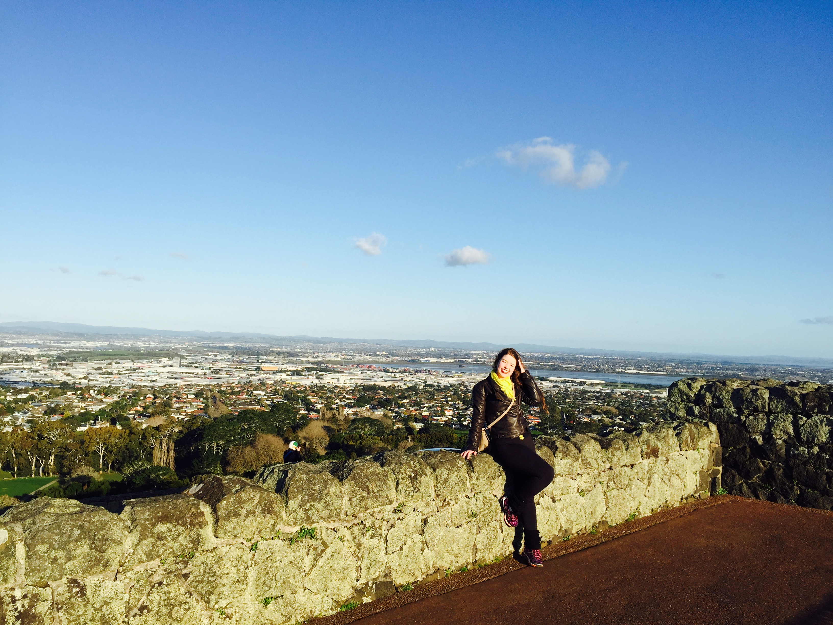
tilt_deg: +2.9
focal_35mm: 29
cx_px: 416
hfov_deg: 61.7
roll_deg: -2.4
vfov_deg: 48.2
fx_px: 698
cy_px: 312
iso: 32
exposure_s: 1/1799
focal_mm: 4.15
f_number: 2.2
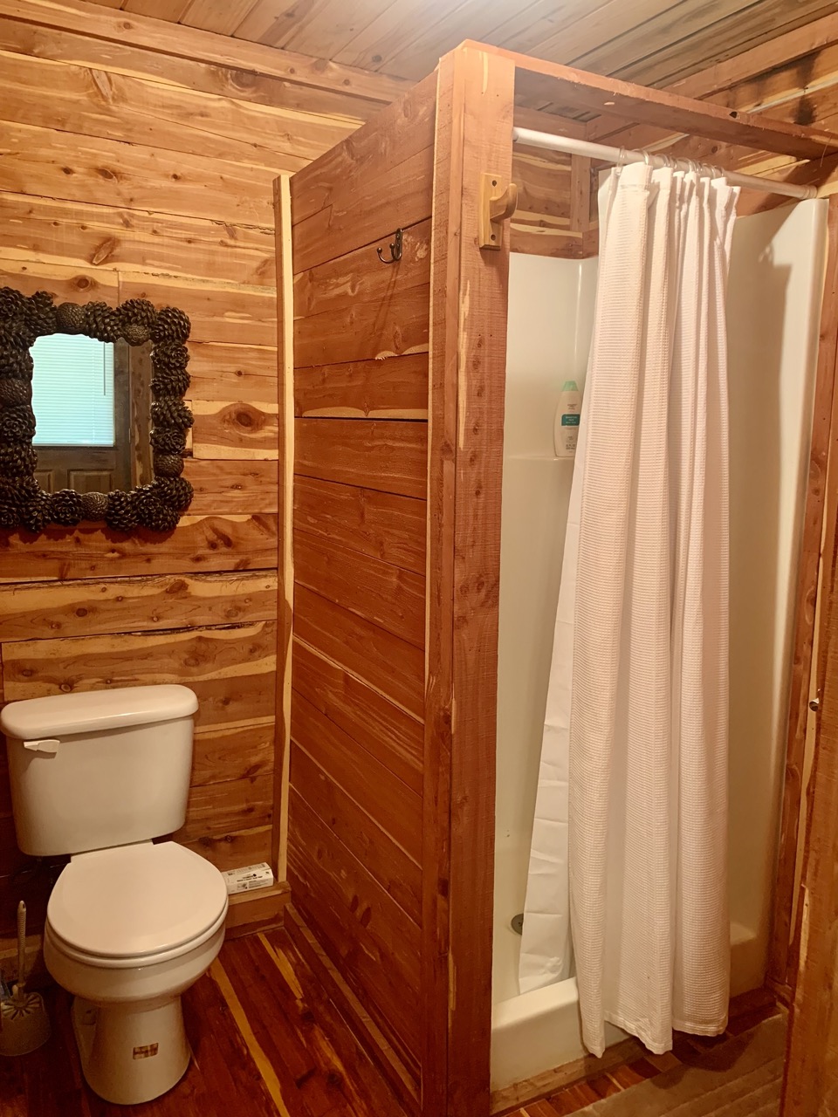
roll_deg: -2.2
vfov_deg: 67.3
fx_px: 839
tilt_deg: -7.0
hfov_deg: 53.1
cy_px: 558
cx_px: 419
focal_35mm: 26
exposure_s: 1/40
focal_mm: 4.25
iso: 320
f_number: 1.8
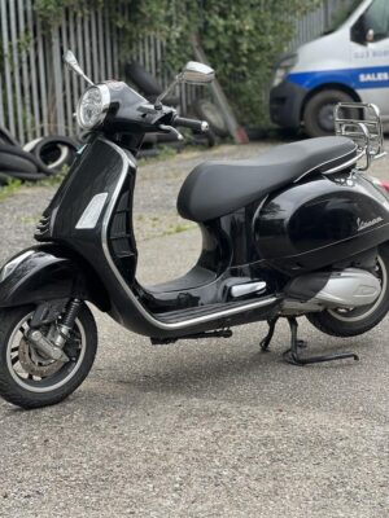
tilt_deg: -10.1
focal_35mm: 77
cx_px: 194
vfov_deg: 25.3
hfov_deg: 19.1
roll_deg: +1.4
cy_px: 259
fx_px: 1154
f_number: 2.8
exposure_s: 1/121
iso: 50
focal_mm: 9
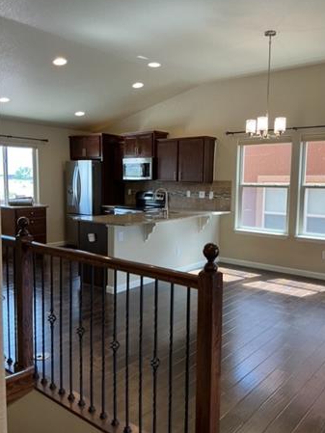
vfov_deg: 58.3
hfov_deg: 45.4
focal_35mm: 31
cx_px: 171
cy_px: 218
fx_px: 388
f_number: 1.8
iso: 50
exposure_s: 1/120
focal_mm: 3
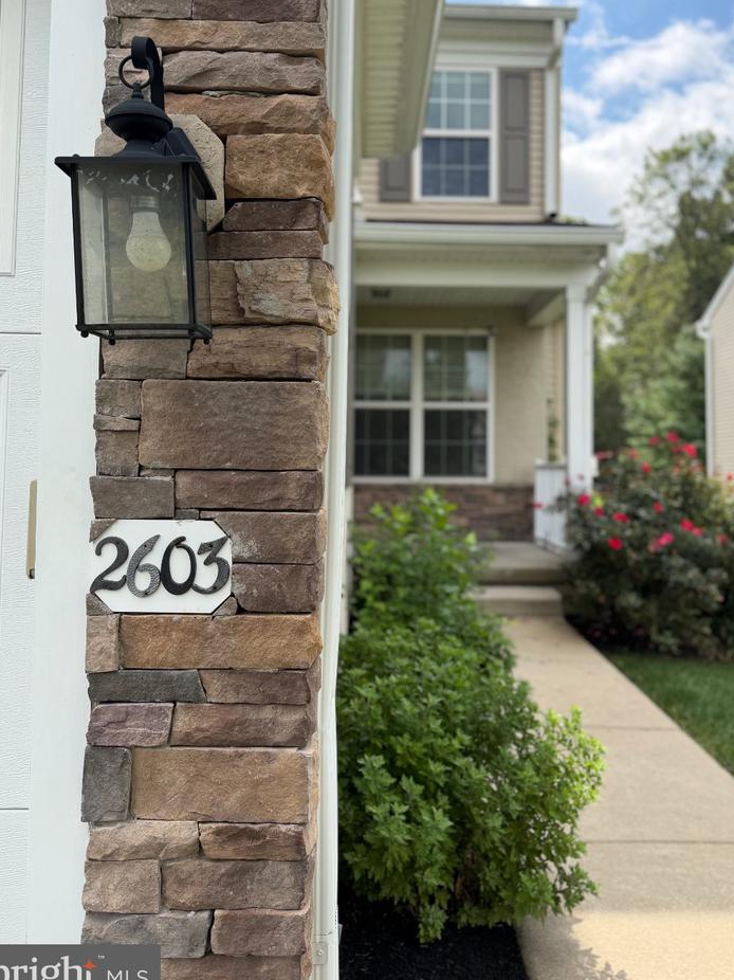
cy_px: 434
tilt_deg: +2.2
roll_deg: -0.3
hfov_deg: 49.7
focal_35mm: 28
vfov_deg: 63.3
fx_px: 792
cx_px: 403
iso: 100
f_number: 1.78
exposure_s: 1/2907
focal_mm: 6.76
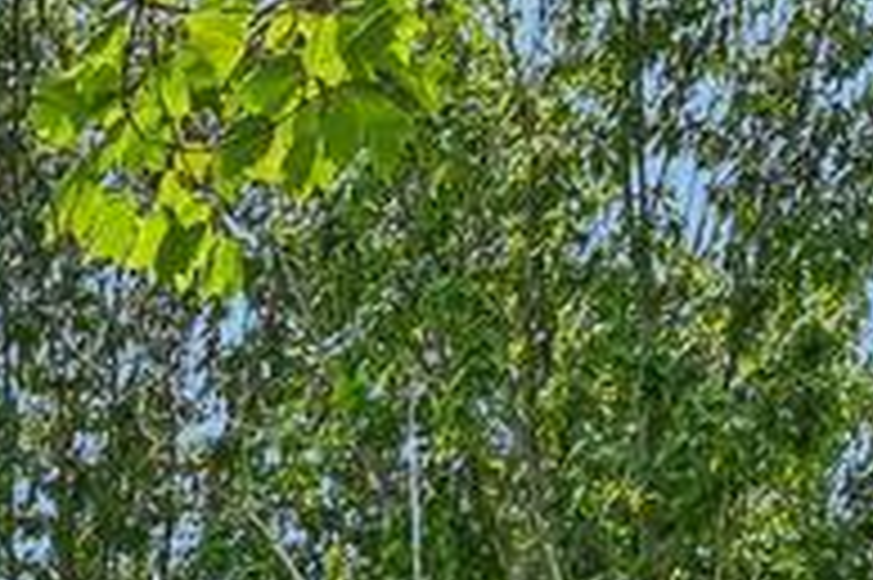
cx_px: -716
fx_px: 2520
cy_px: 1983
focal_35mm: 104
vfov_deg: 9.1
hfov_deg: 16.4
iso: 100
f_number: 8
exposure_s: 1/60
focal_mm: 14
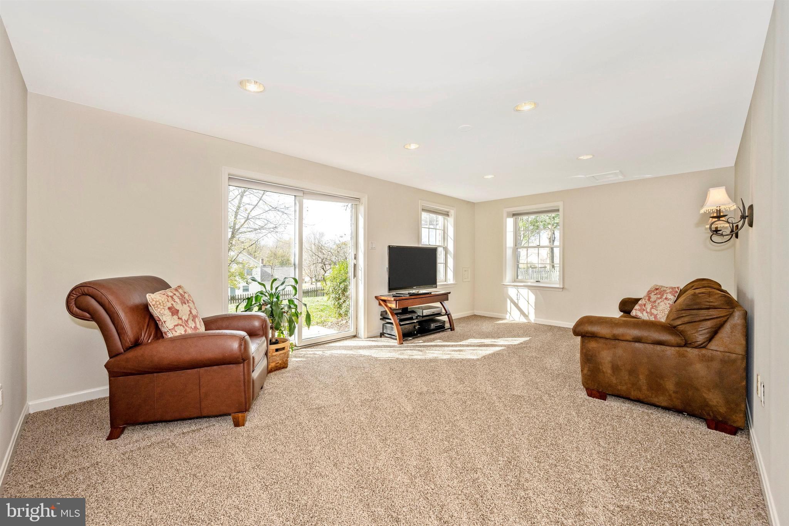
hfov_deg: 104.3
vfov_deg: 81.2
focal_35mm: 14
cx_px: 394
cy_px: 263
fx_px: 307
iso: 320
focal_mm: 14
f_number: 8
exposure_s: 1/125
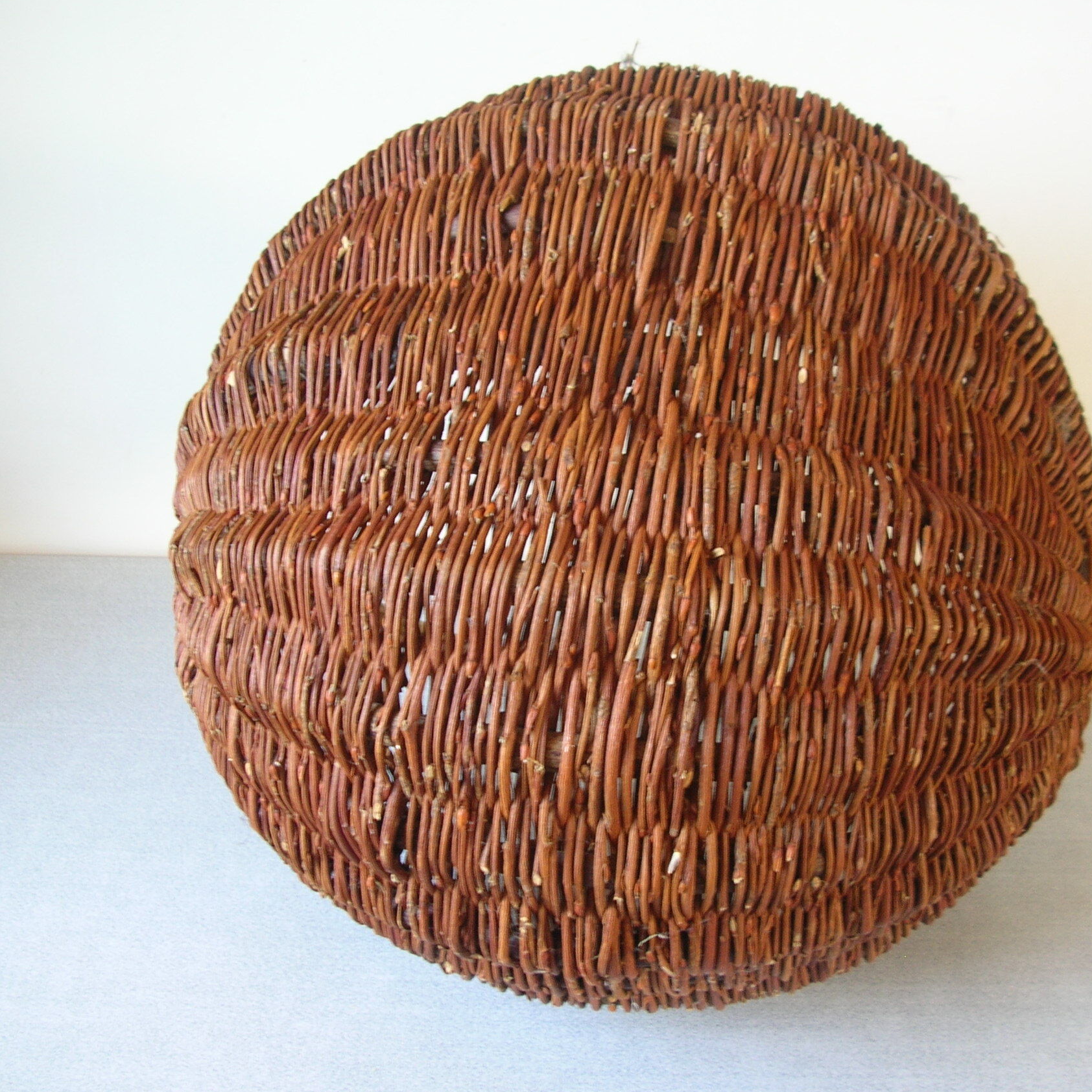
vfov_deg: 40.0
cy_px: 551
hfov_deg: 40.0
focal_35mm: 42
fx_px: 1499
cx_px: 617
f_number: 2.8
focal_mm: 5.8
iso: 54
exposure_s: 1/5.9
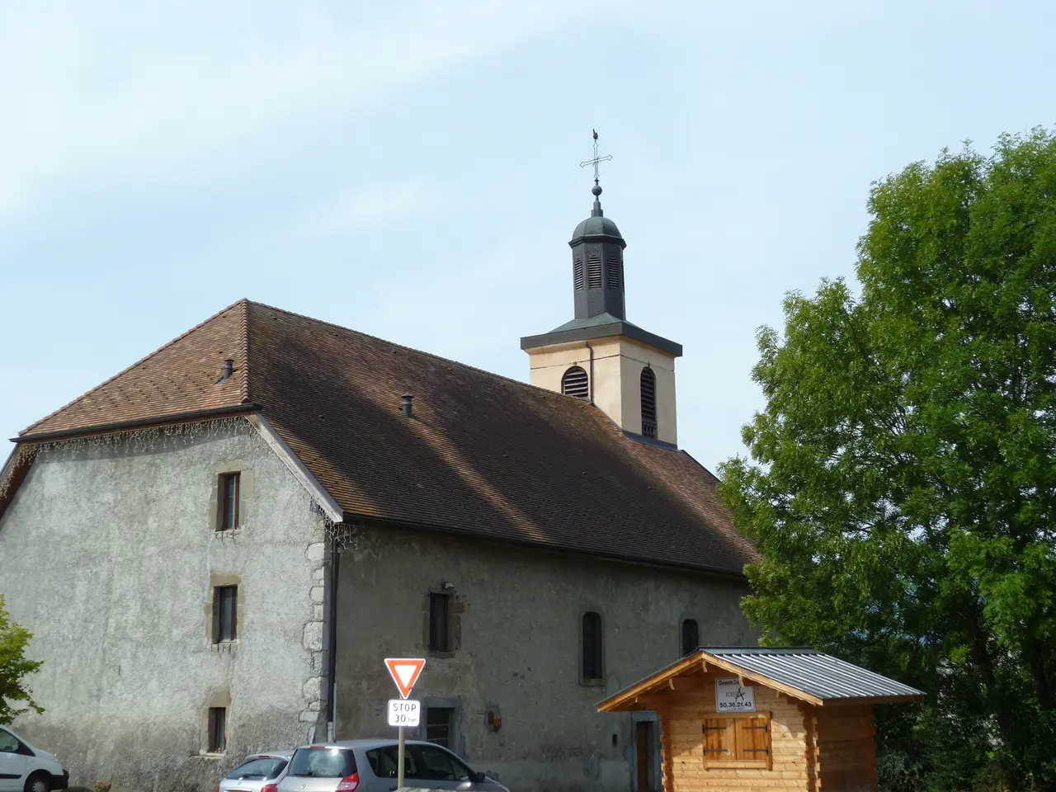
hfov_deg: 36.8
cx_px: 528
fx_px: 1586
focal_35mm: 52
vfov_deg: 28.0
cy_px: 396
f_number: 3.7
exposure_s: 1/640
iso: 80
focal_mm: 9.2
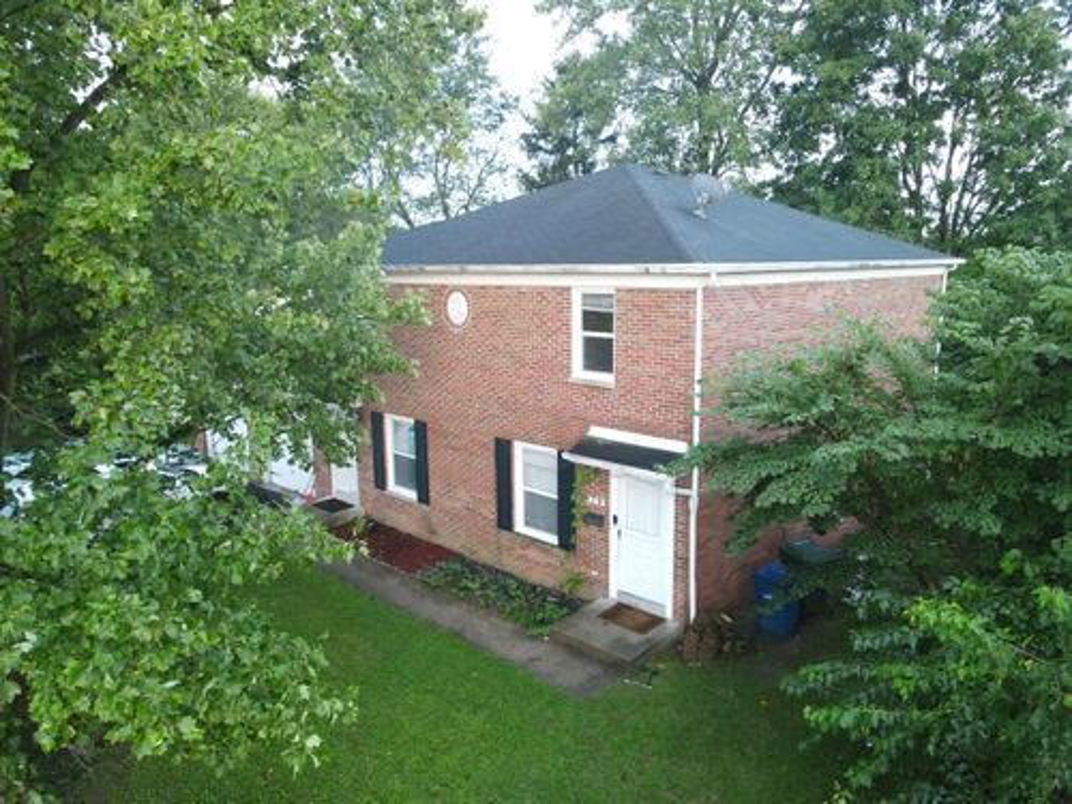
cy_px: 402
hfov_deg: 71.6
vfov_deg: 56.8
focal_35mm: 24
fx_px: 743
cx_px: 536
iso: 1540
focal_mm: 4.5
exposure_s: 1/4
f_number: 2.8
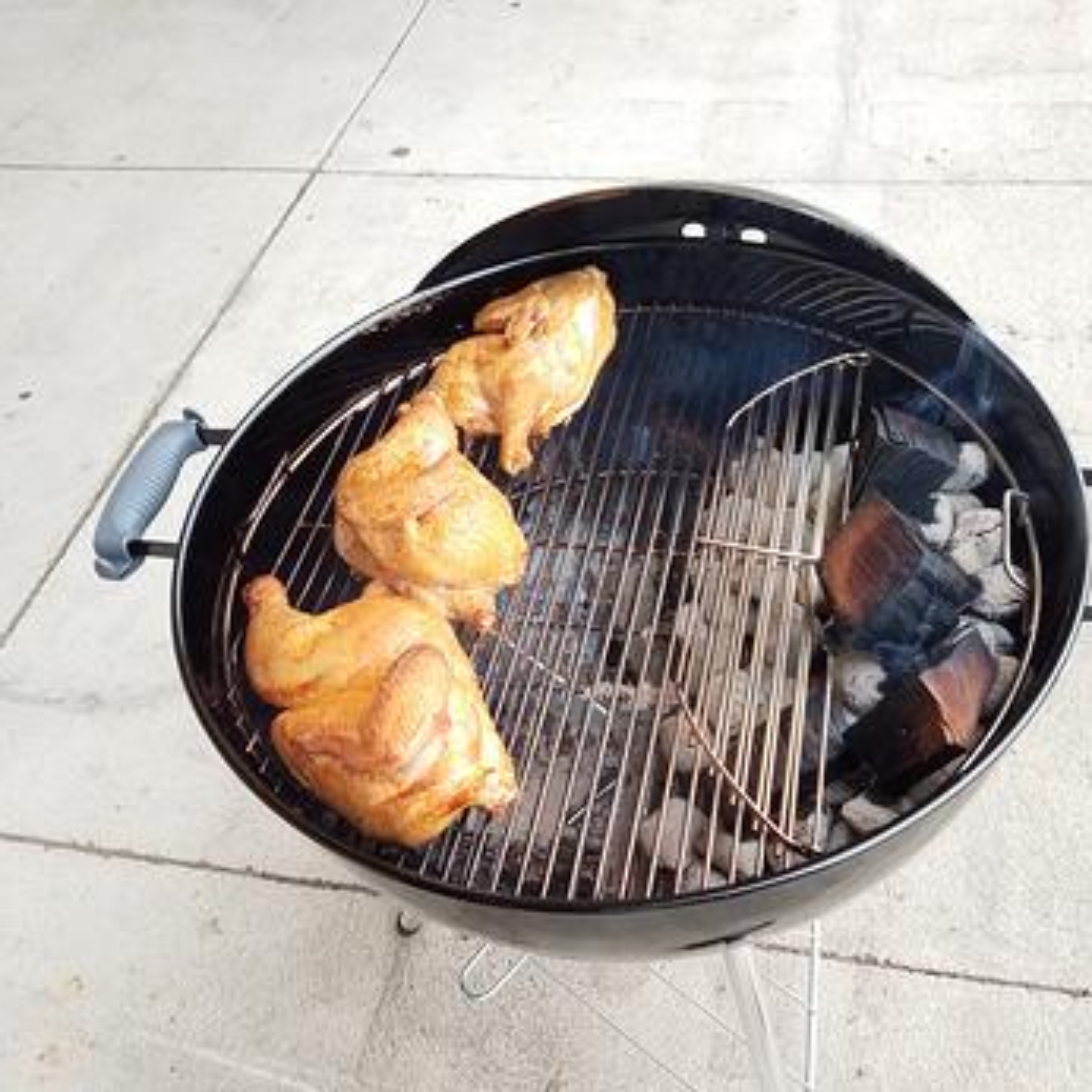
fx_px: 1106
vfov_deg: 52.5
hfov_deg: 52.3
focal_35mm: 31
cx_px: 630
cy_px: 549
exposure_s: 1/259
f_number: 1.7
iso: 40
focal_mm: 4.2
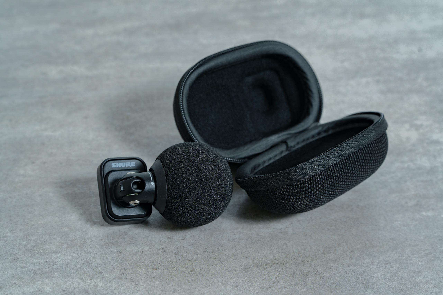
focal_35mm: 91
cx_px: 222
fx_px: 1120
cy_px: 148
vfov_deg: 15.0
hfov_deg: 22.4
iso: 400
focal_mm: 91
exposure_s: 1/10
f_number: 8
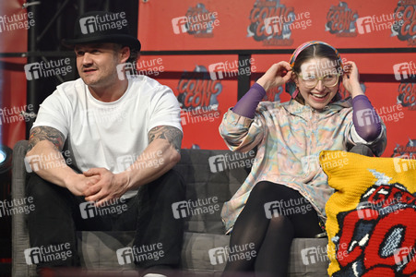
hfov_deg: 12.1
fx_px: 1963
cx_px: 208
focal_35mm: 170
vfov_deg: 8.1
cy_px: 138
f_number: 4
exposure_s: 1/400
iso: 1000
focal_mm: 170
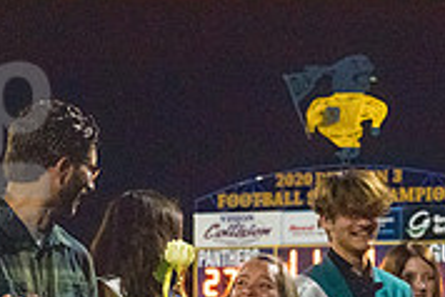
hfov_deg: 9.0
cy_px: 475
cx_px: 330
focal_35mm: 228
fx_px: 2821
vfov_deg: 6.0
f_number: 5
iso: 8000
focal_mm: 70
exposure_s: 1/500
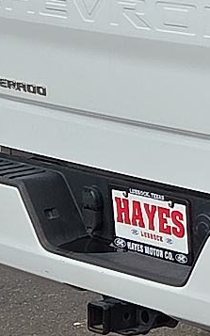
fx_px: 1612
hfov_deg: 6.9
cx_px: 582
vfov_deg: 11.8
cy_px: 40
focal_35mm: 176
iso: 77
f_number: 1.8
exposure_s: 1/10000
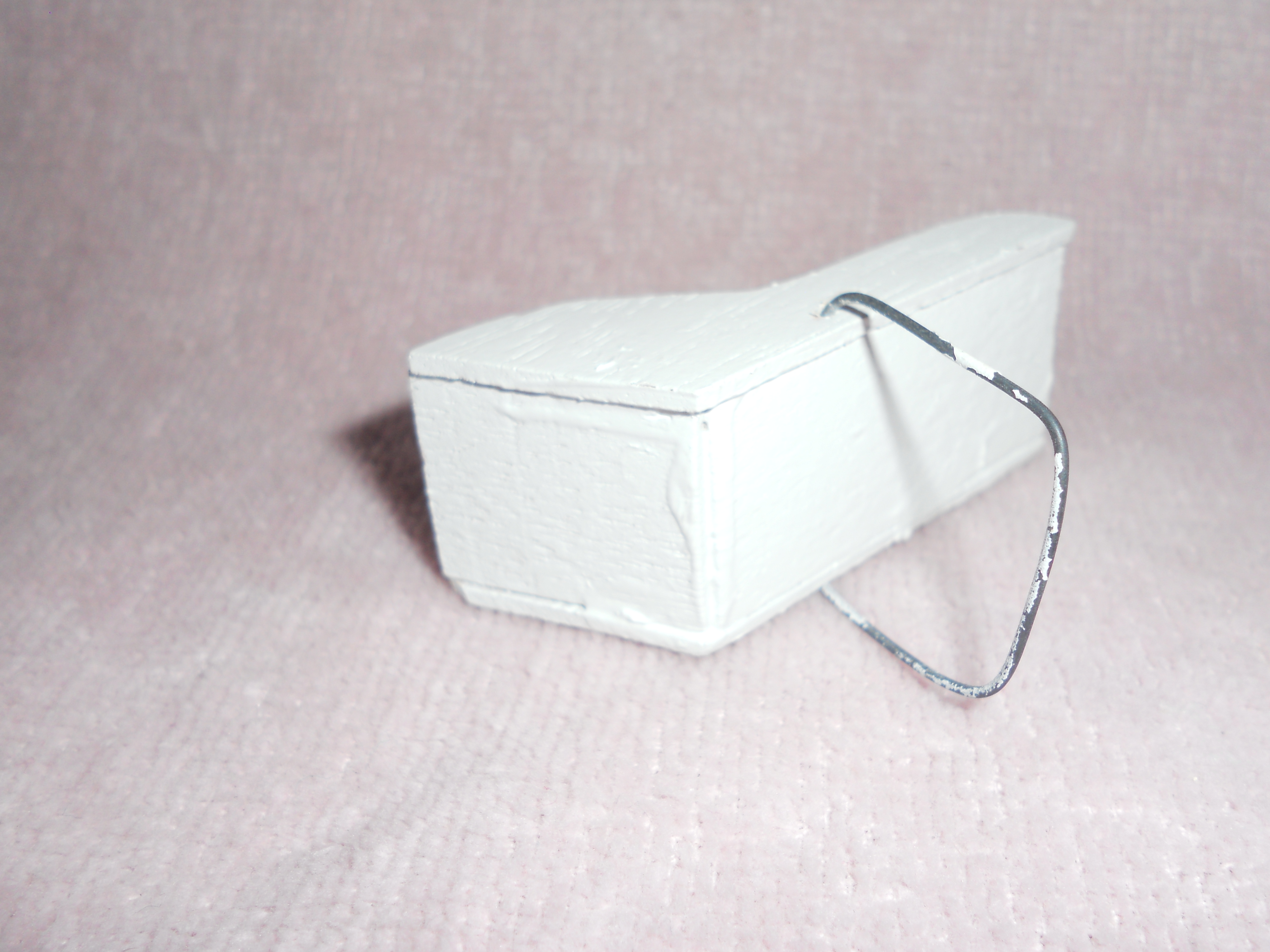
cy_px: 476
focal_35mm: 32
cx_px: 635
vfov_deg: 44.2
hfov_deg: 56.8
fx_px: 1174
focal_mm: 5.8
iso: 80
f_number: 8.8
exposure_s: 1/25
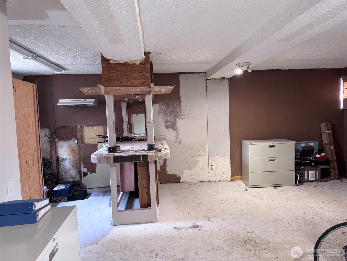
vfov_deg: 56.8
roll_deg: +2.0
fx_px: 241
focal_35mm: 24
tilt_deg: -2.2
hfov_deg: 71.6
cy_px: 130
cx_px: 174
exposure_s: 1/60
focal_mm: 6.76
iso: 250
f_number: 1.78
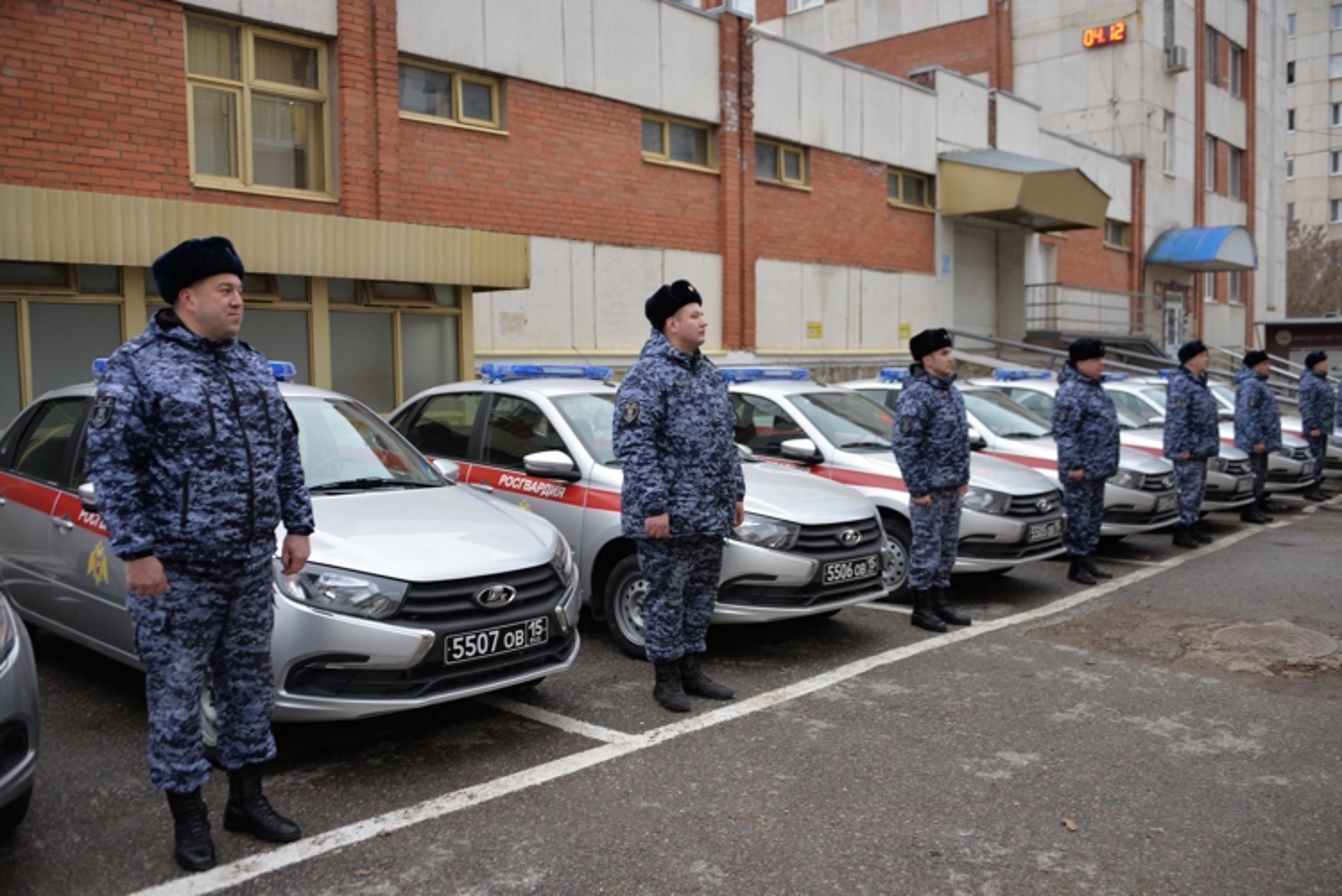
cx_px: 671
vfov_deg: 41.1
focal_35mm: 32
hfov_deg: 58.7
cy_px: 448
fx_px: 1193
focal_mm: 32
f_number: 4
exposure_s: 1/60
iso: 400
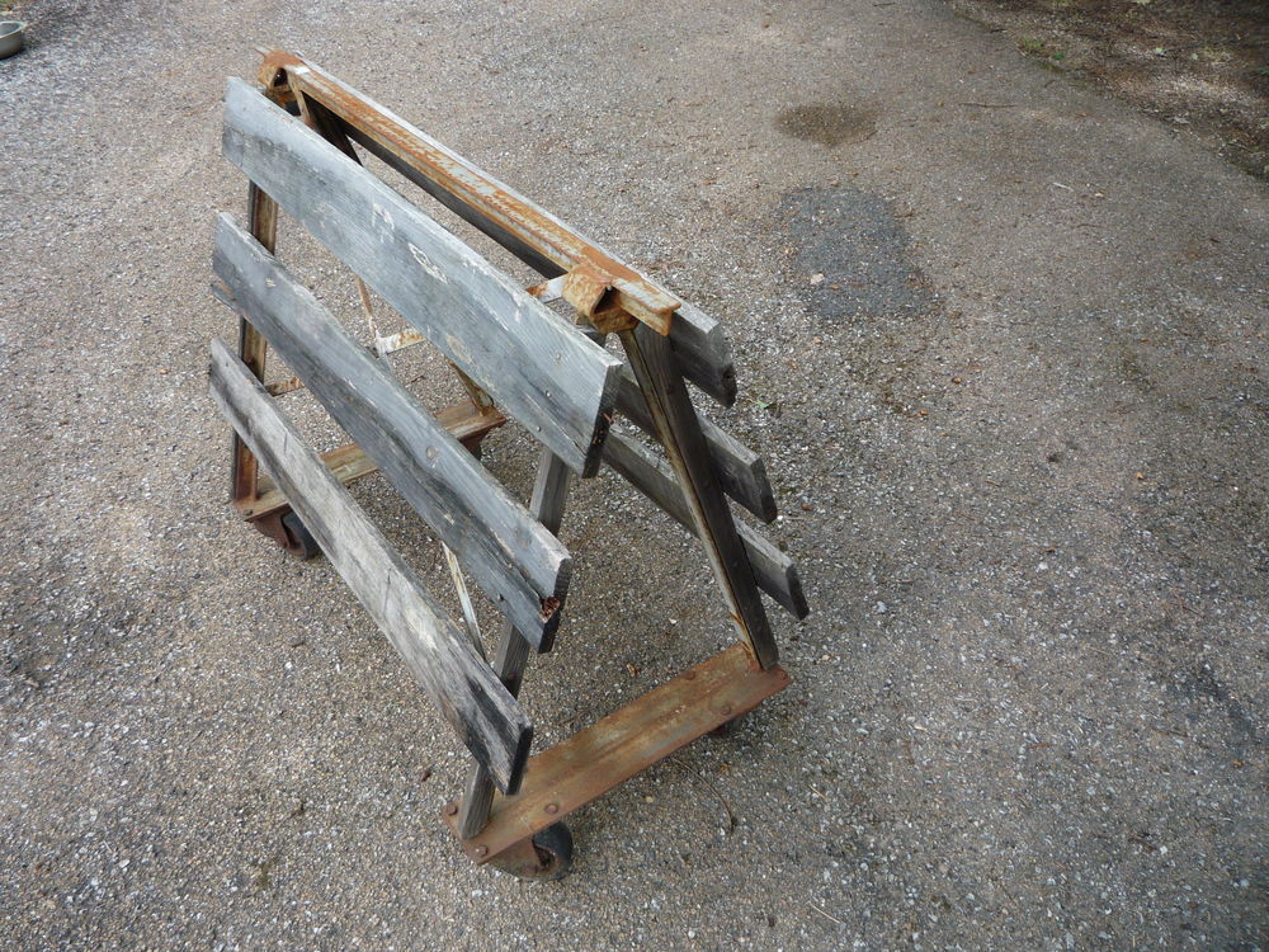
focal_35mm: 30
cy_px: 476
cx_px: 634
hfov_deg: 60.0
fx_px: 1100
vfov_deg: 46.8
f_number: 4
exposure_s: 1/100
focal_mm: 5.2
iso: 100
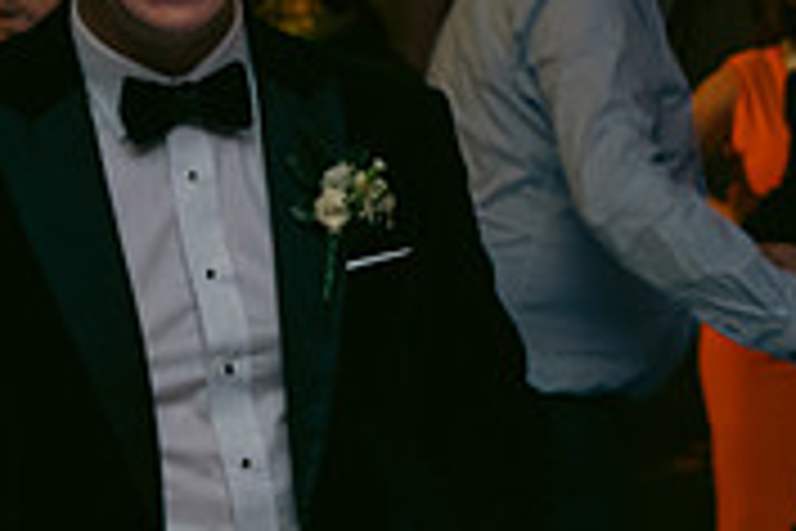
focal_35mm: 105
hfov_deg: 18.1
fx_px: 2321
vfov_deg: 13.0
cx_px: 1043
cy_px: 214
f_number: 3.5
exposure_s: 1/160
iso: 800
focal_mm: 32
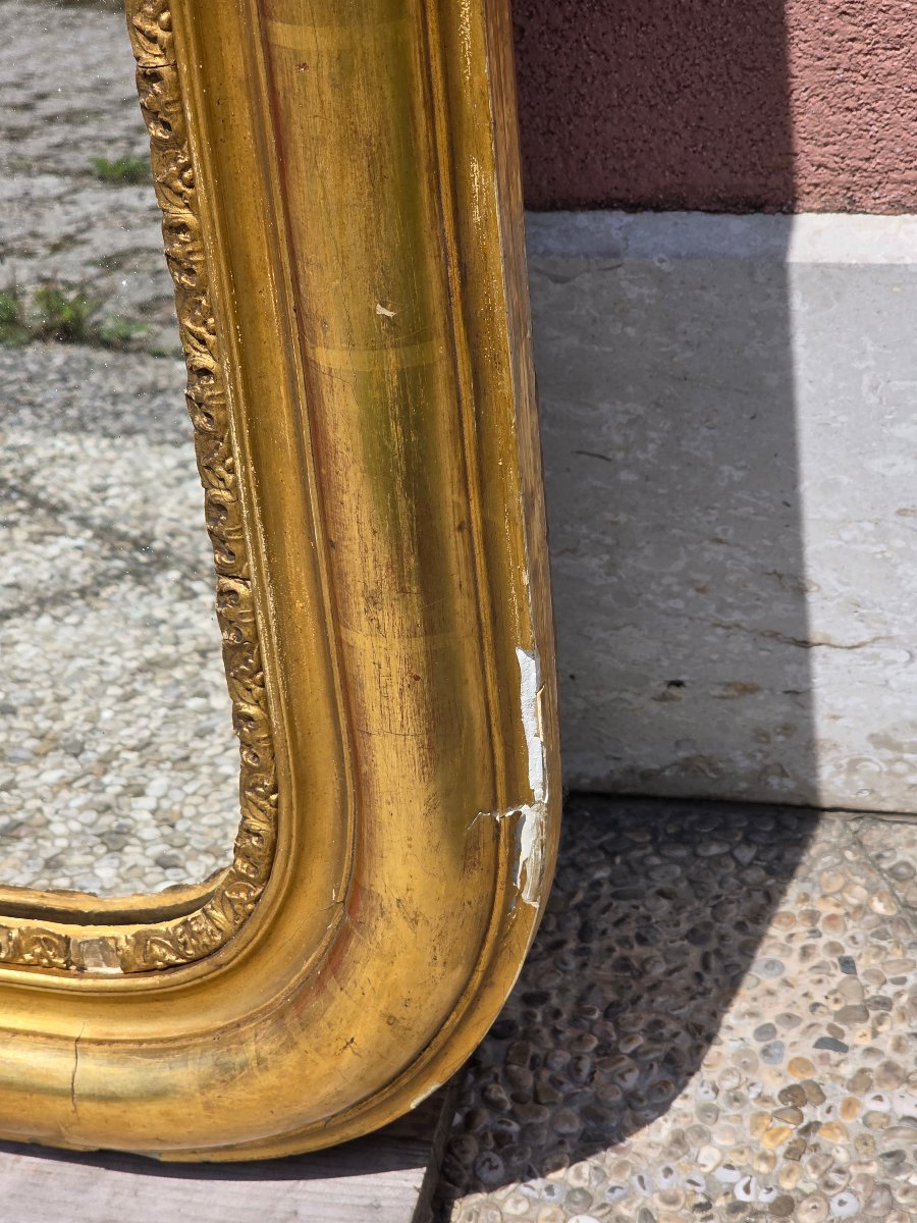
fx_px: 2437
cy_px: 612
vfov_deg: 28.2
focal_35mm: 69
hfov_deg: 21.3
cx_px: 458
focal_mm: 7.9
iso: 50
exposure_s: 1/2378
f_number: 2.4
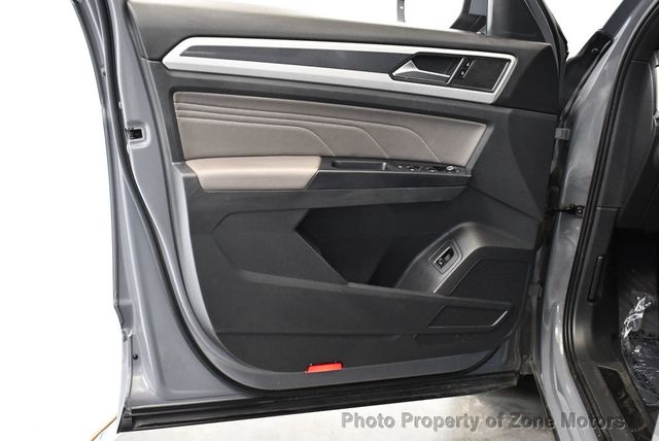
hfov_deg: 53.1
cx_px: 330
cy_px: 220
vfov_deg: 36.9
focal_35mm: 36
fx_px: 660
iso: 3200
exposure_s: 1/100
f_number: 3.5
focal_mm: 18
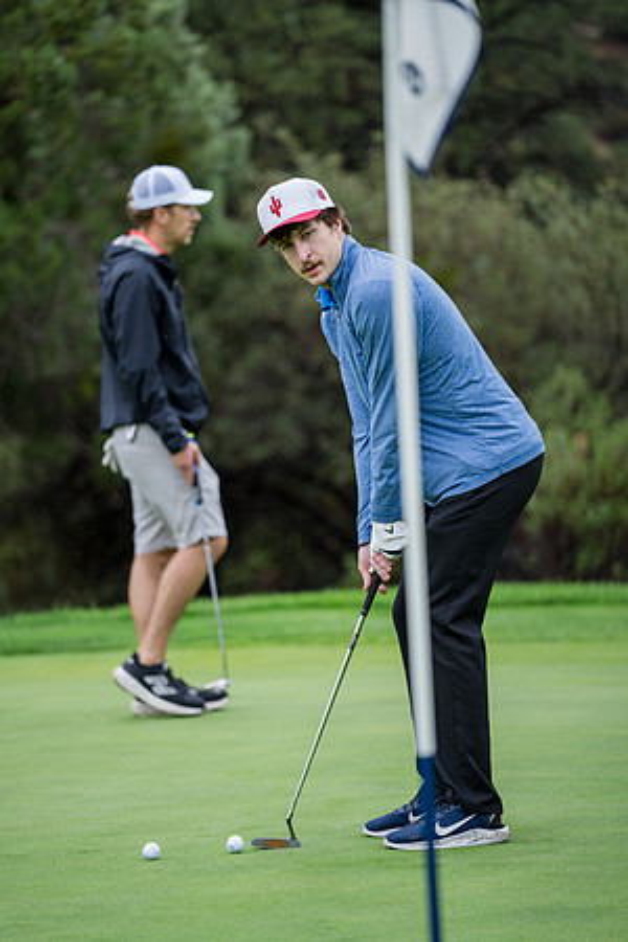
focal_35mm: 168
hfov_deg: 8.2
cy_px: 471
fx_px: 4385
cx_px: 314
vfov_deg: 12.3
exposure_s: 1/800
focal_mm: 167.6
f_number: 2.8
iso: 500
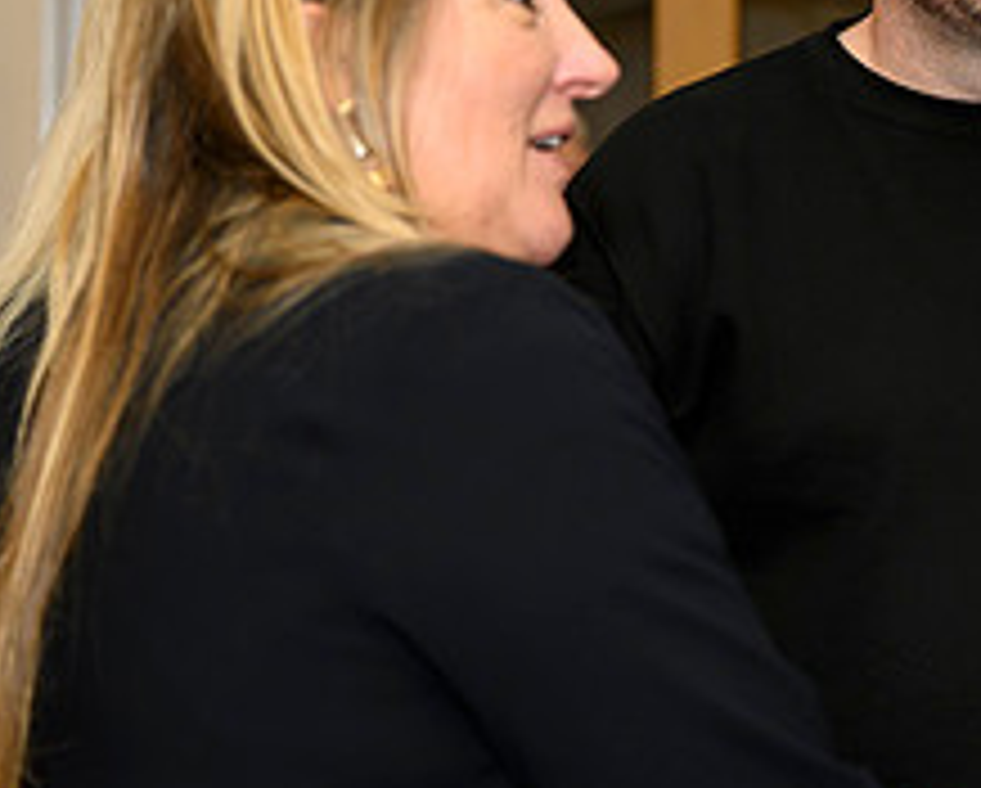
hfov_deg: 10.7
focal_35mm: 178
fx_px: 5175
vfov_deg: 8.7
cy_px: 104
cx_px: 1048
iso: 1250
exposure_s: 1/160
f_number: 4
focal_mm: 70
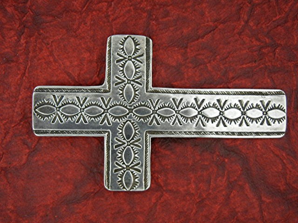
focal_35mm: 59
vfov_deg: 24.8
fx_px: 508
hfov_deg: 32.7
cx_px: 149
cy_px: 112
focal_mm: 10.6
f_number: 4
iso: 400
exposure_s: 1/19.6
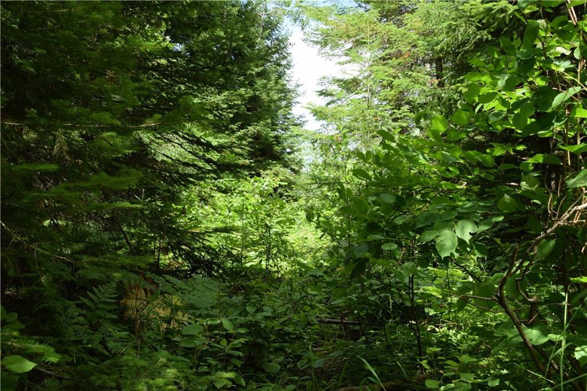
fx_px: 733
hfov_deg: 43.6
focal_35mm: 45
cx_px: 294
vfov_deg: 29.8
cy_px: 196
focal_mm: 30
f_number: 9
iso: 200
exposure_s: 1/50
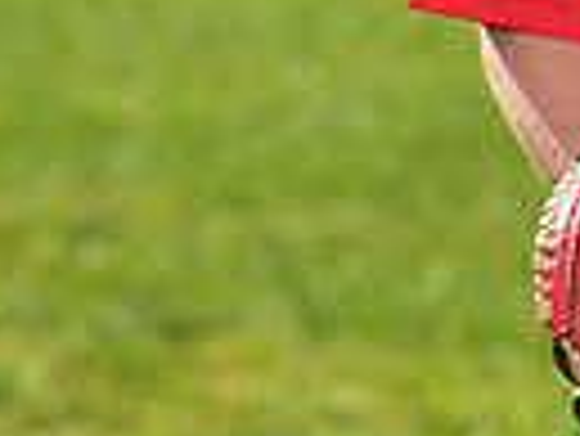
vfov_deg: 2.9
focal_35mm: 518
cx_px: 848
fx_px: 8687
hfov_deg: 3.8
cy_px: -369
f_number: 5.6
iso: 80
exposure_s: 1/250
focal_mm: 120
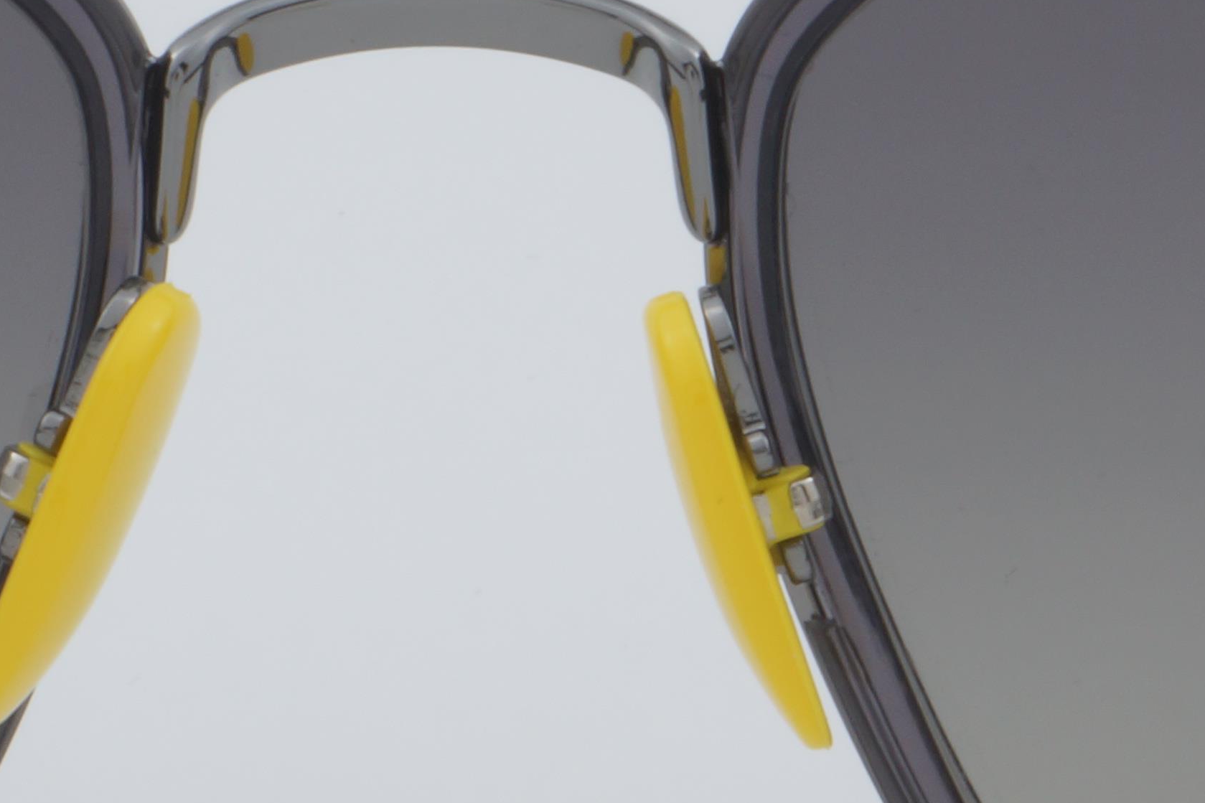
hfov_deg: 7.0
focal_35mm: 295
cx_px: 429
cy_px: 302
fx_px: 9865
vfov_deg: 4.7
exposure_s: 1/4
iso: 100
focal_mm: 55
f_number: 32
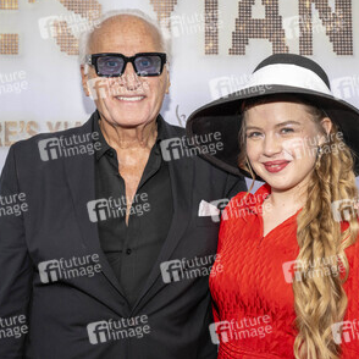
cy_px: 177
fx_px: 657
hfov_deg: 30.5
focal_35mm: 56
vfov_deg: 30.6
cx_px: 208
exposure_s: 1/200
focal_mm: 43
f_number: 6.3
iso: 640
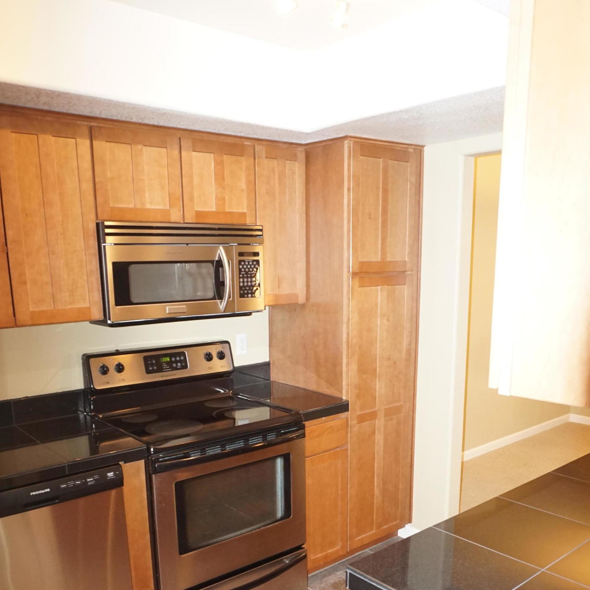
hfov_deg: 52.5
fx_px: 598
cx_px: 295
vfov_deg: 51.4
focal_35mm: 31
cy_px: 401
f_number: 3.5
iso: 1600
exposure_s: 1/80
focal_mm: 16
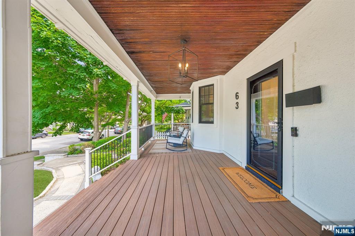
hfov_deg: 112.6
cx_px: 178
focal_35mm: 12
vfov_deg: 90.0
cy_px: 118
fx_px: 118
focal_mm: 8
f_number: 4
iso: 250
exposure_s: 1/80
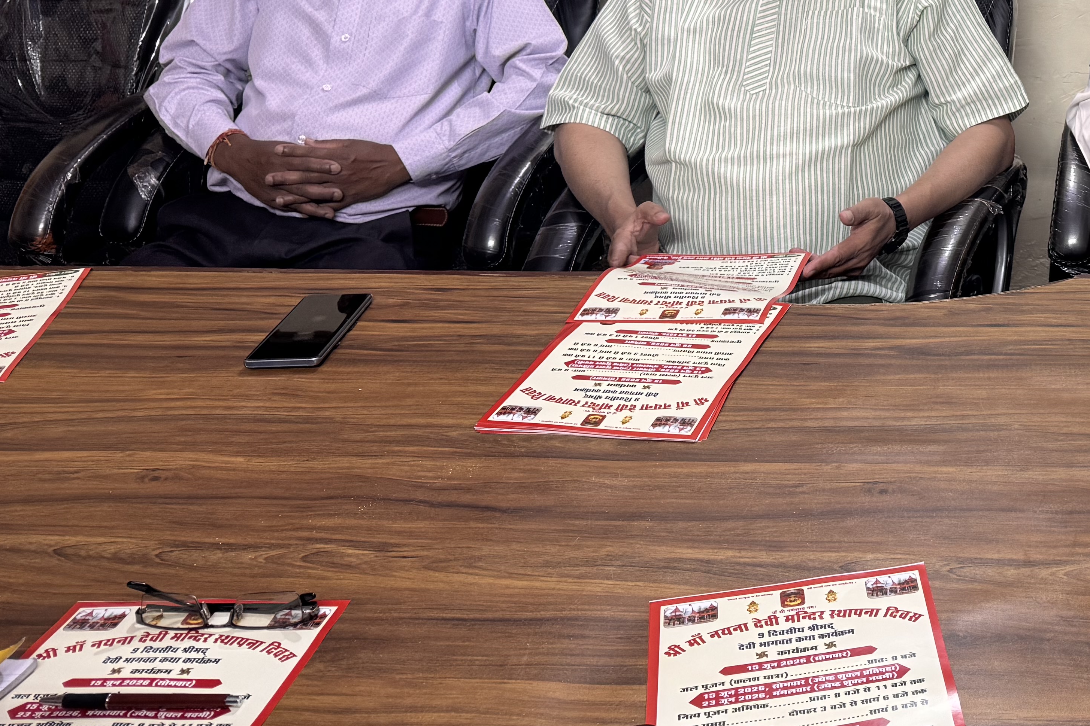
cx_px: 1054
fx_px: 1483
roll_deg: +0.0
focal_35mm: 49
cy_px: -40
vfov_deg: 25.8
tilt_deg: -12.9
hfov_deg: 36.8
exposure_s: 1/50
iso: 125
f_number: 1.78
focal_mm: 6.76
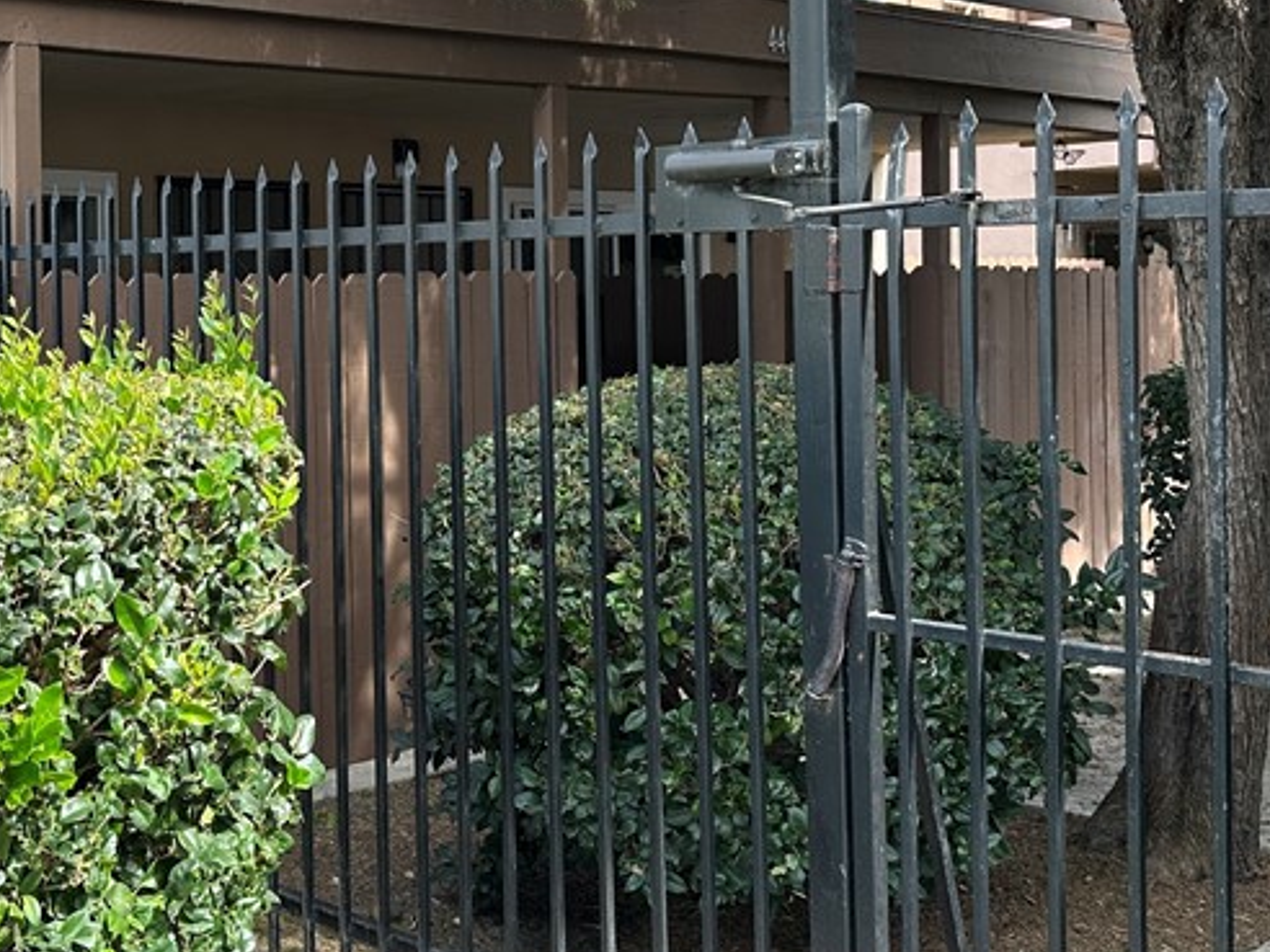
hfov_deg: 37.1
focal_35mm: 50
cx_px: 287
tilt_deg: +0.0
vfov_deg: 28.9
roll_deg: +0.6
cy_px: 320
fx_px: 1834
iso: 80
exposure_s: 1/392
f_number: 1.78
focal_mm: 6.86
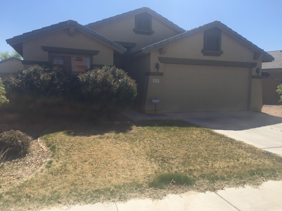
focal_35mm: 29
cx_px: 141
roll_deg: -1.8
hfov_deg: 61.7
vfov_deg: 48.2
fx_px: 236
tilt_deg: -4.8
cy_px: 106
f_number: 2.2
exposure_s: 1/2326
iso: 32
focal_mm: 4.15
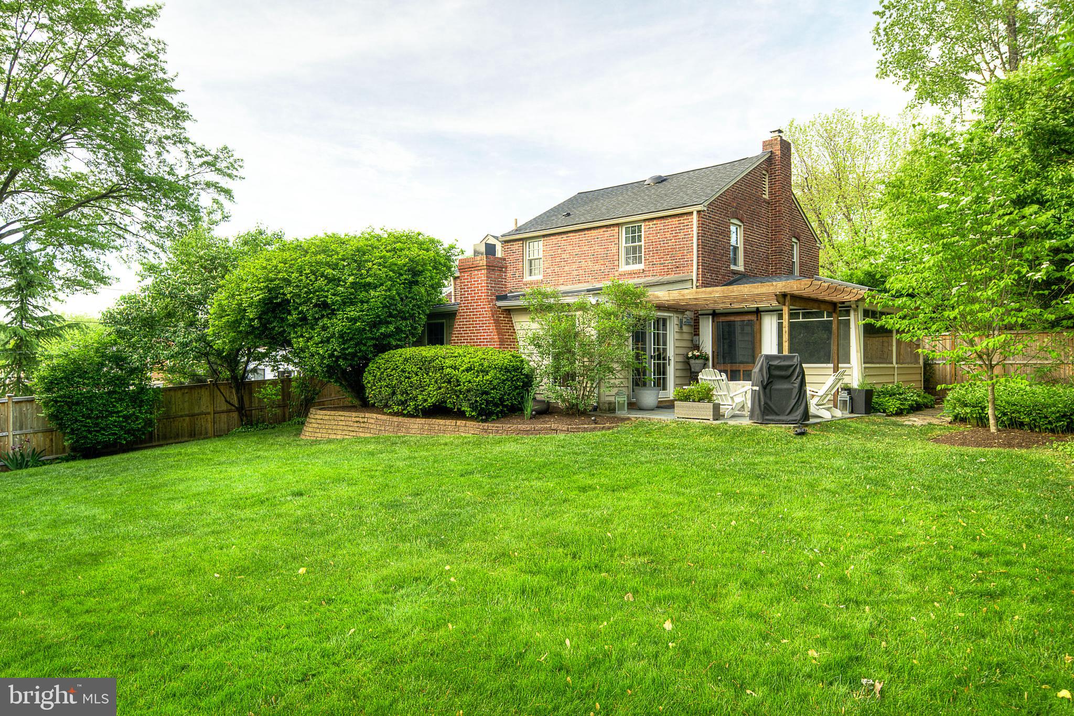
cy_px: 358
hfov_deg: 73.7
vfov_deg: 53.1
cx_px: 537
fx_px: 716
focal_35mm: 24
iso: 100
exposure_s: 1/50
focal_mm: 24
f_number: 8
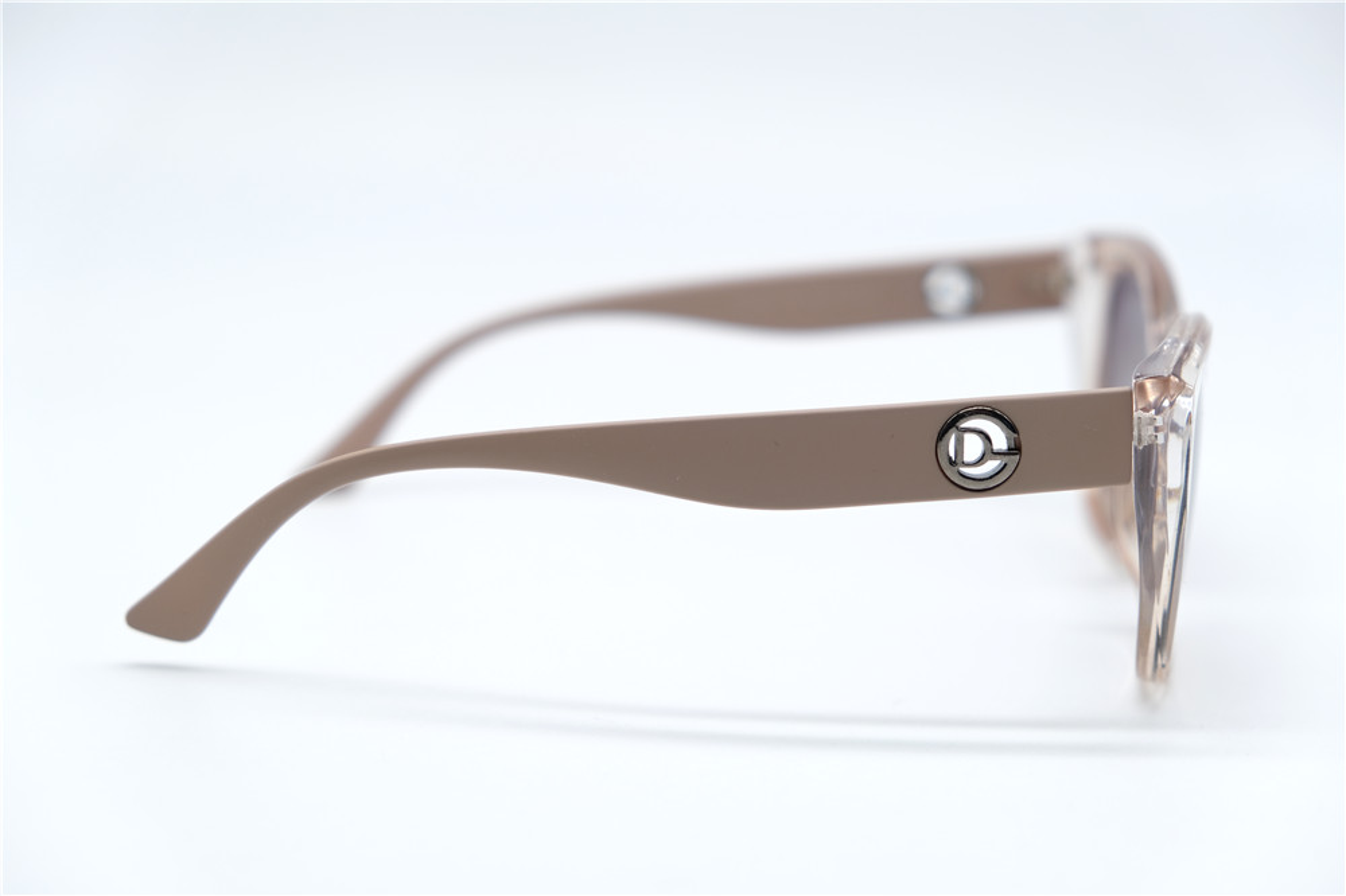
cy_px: 448
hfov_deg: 27.7
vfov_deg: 18.7
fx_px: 2728
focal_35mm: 73
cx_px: 673
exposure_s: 1/150
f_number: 4
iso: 160
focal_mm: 48.4
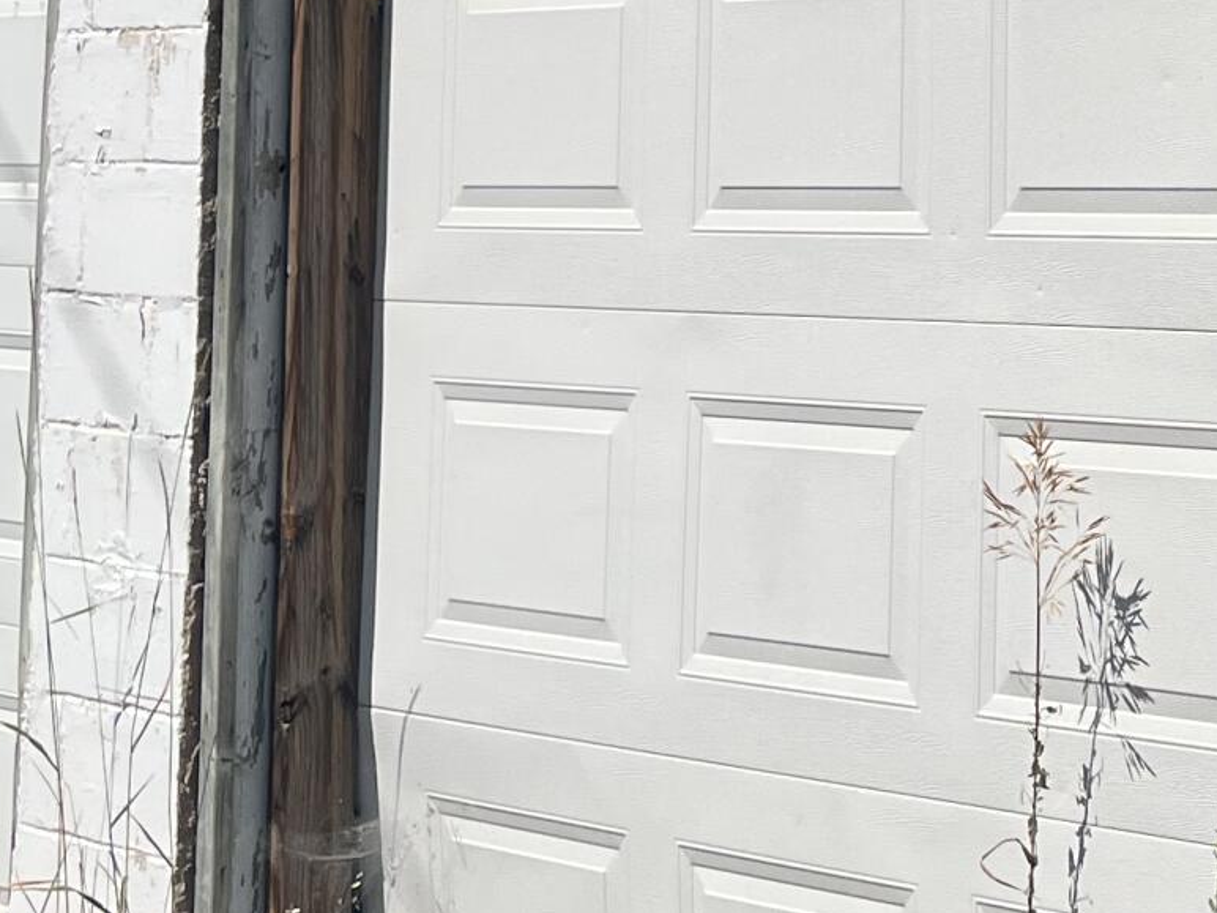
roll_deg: -0.5
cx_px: 1532
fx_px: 3551
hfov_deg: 18.3
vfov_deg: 14.2
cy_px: -169
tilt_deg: +5.3
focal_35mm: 101
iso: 50
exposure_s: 1/8696
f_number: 1.5
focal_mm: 5.7
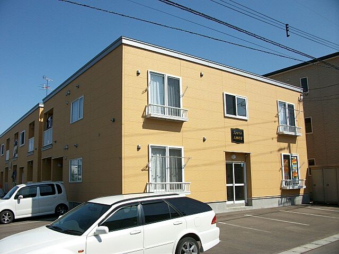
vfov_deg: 45.4
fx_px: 304
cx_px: 170
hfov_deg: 58.4
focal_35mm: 31
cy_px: 127
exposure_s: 1/191
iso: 80
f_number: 8.8
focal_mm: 5.7
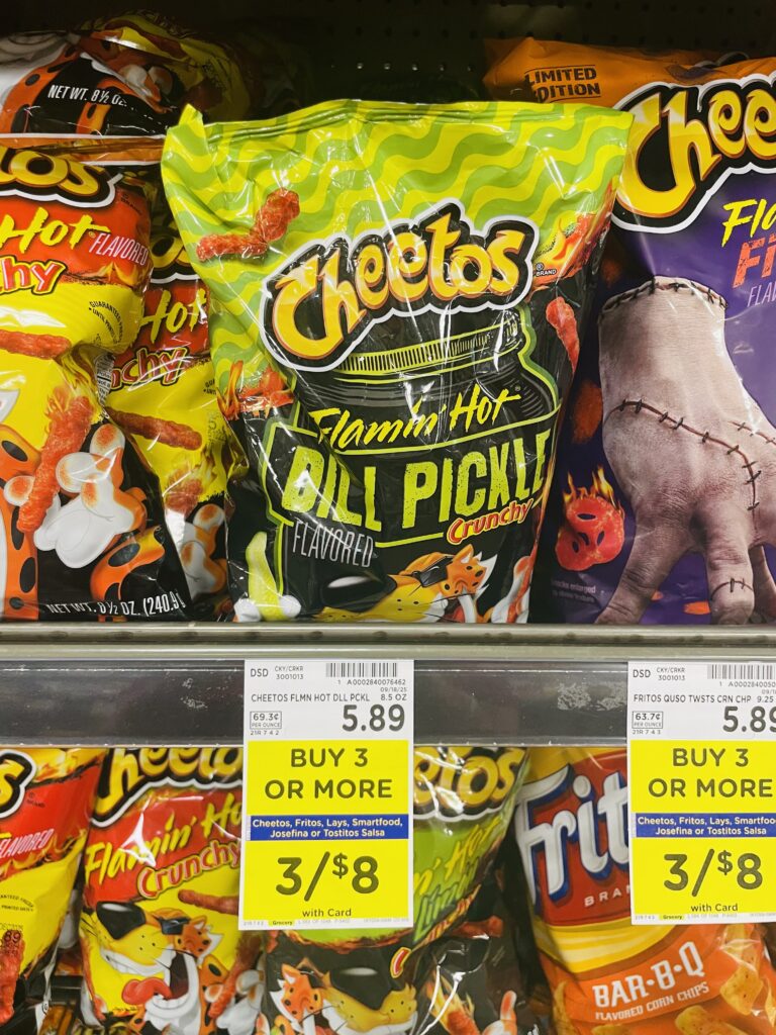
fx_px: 777
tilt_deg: -27.6
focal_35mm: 26
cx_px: 388
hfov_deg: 53.1
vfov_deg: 67.3
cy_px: 518
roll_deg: -1.4
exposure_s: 1/60
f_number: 1.6
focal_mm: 4.2
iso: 125
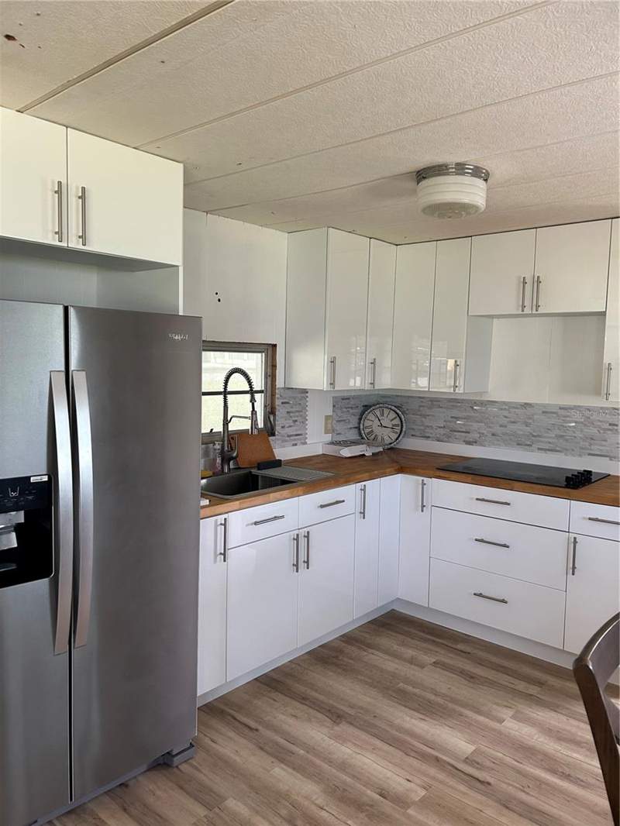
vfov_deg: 67.3
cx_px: 310
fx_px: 621
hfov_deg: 53.1
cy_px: 413
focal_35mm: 26
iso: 125
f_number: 1.5
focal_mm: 5.7
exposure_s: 1/105
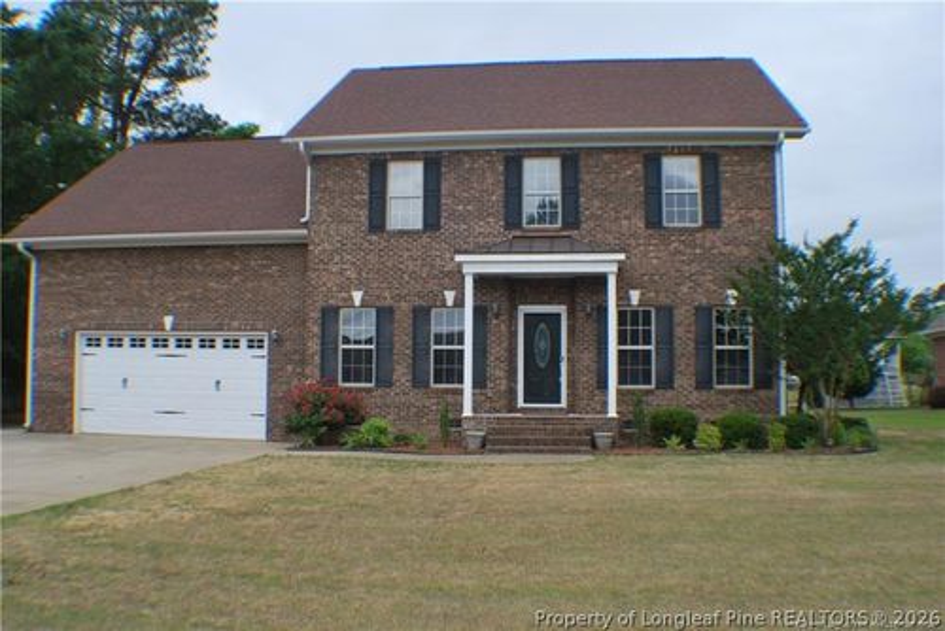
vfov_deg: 34.3
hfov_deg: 49.5
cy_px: 316
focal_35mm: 39
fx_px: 1024
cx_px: 472
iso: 100
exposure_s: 1/200
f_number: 7.1
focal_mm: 26
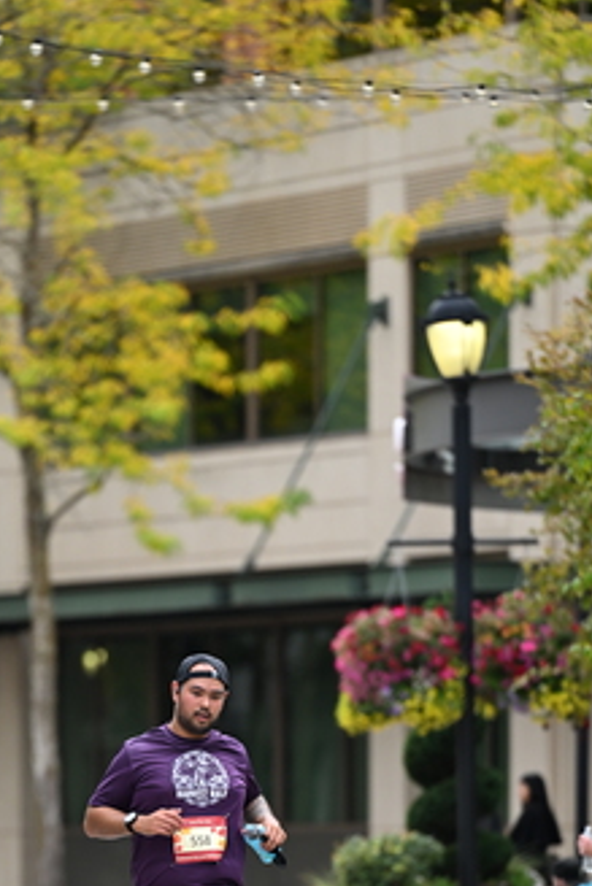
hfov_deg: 4.1
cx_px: 226
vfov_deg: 6.1
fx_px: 8254
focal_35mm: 335
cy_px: 727
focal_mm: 200
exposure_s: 1/2500
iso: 640
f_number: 2.8
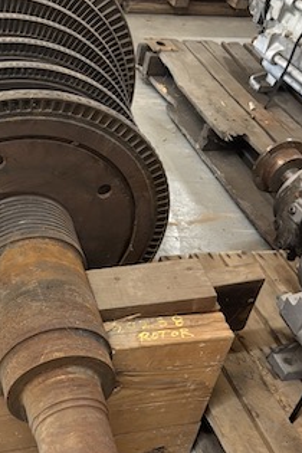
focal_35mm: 55
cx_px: 63
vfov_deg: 36.0
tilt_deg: -40.9
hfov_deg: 24.3
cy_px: 295
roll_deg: -13.9
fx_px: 692
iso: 400
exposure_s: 1/46
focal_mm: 5.96
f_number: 1.6
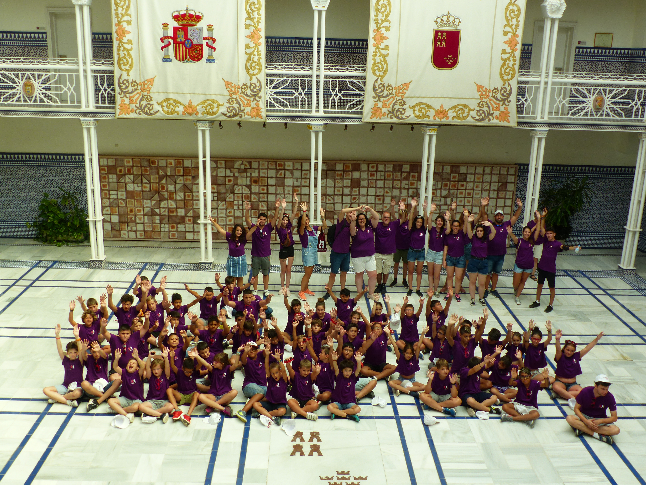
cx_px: 323
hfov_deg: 52.6
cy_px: 242
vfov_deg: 40.7
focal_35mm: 35
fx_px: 653
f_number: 4
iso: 100
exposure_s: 1/200
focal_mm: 6.3
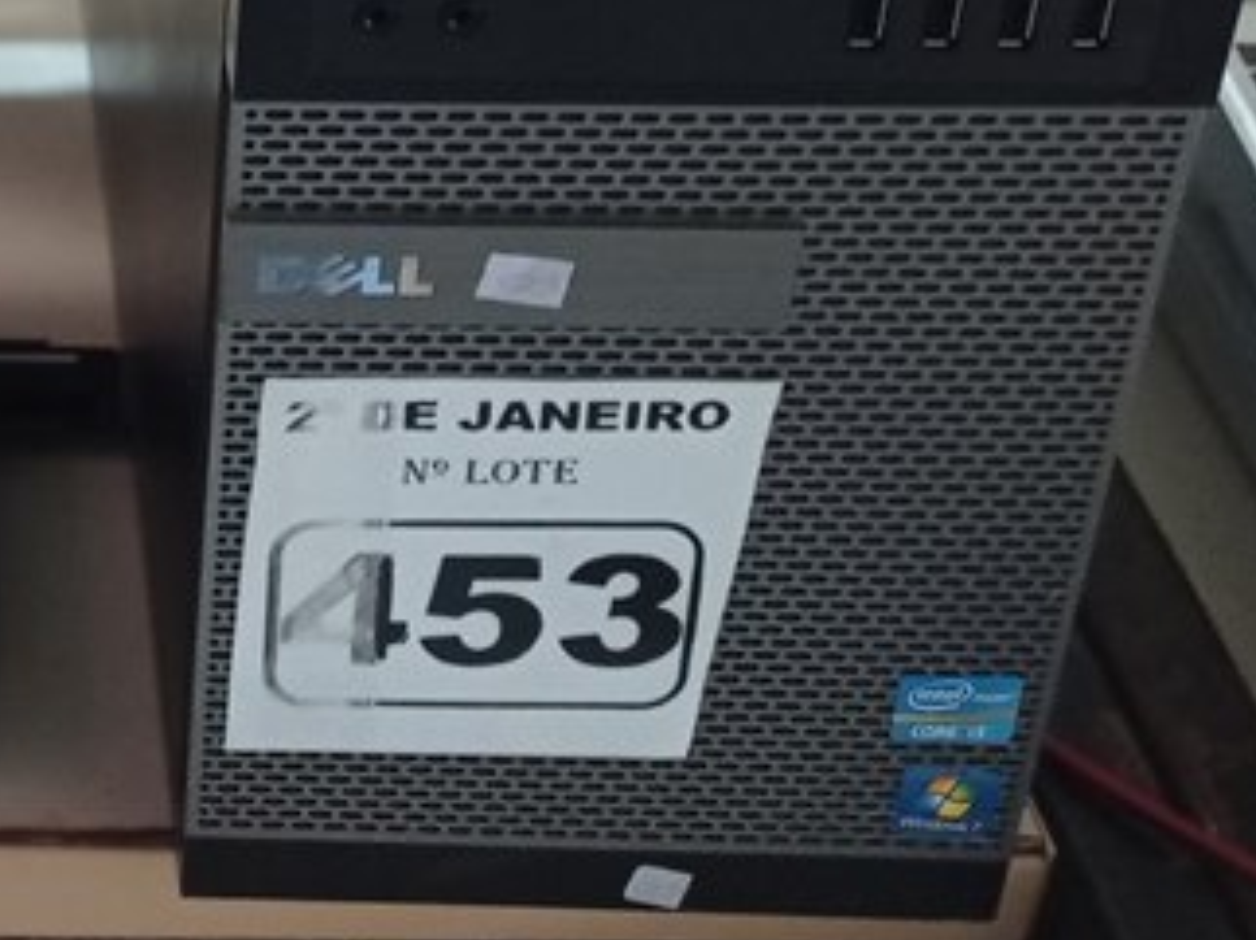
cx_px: -406
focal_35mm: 89
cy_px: -109
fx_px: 3227
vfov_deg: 16.1
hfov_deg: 20.1
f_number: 1.79
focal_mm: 4.7
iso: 732
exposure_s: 1/20
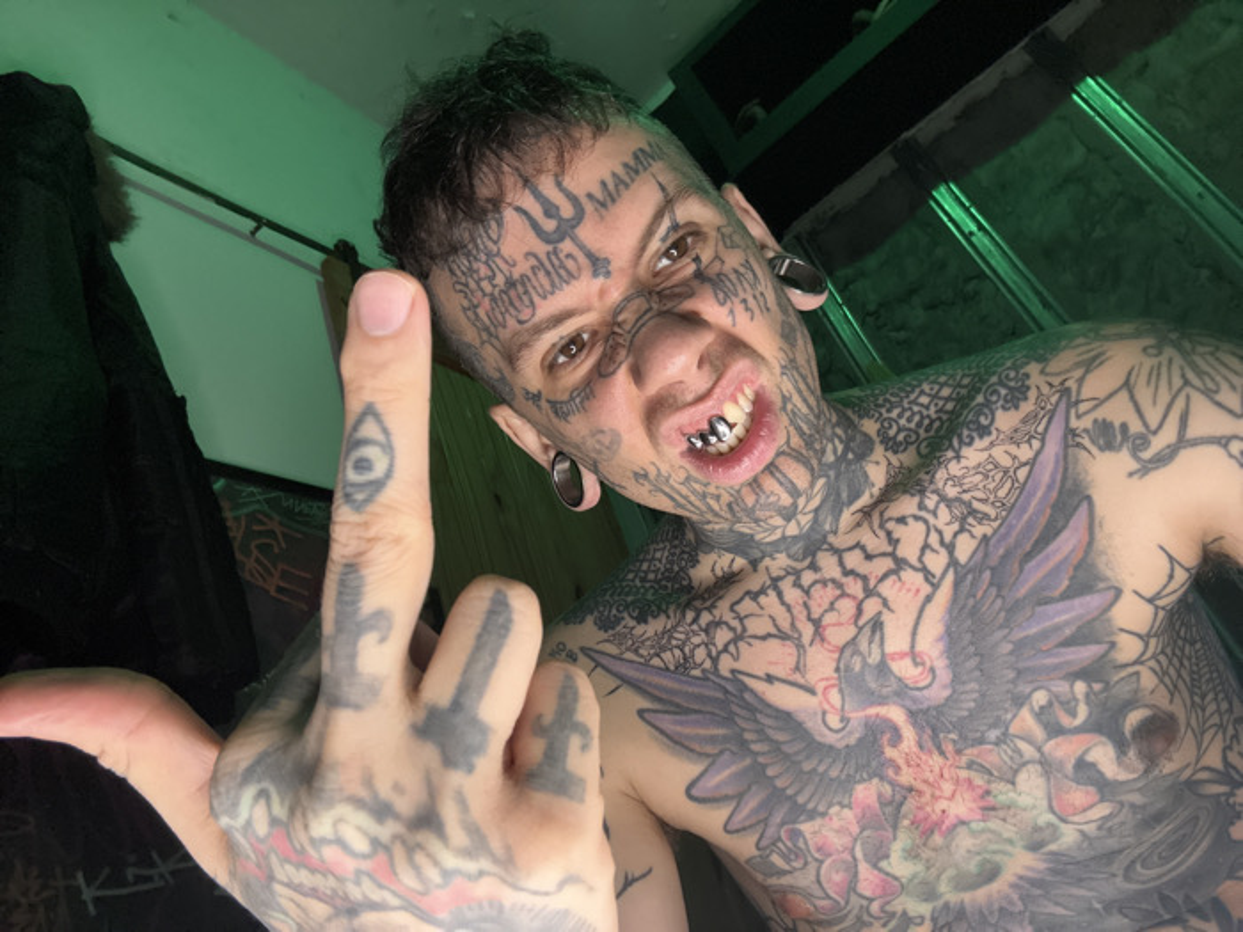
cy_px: 466
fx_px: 826
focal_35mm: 23
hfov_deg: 73.9
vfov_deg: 58.9
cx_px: 622
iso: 200
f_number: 1.9
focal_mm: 2.69
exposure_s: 1/59
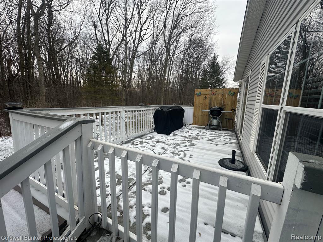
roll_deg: -1.7
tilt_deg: -7.8
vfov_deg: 85.7
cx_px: 162
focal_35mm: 14
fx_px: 131
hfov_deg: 102.1
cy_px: 121
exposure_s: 1/1247
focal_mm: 2.22
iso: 40
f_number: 2.2
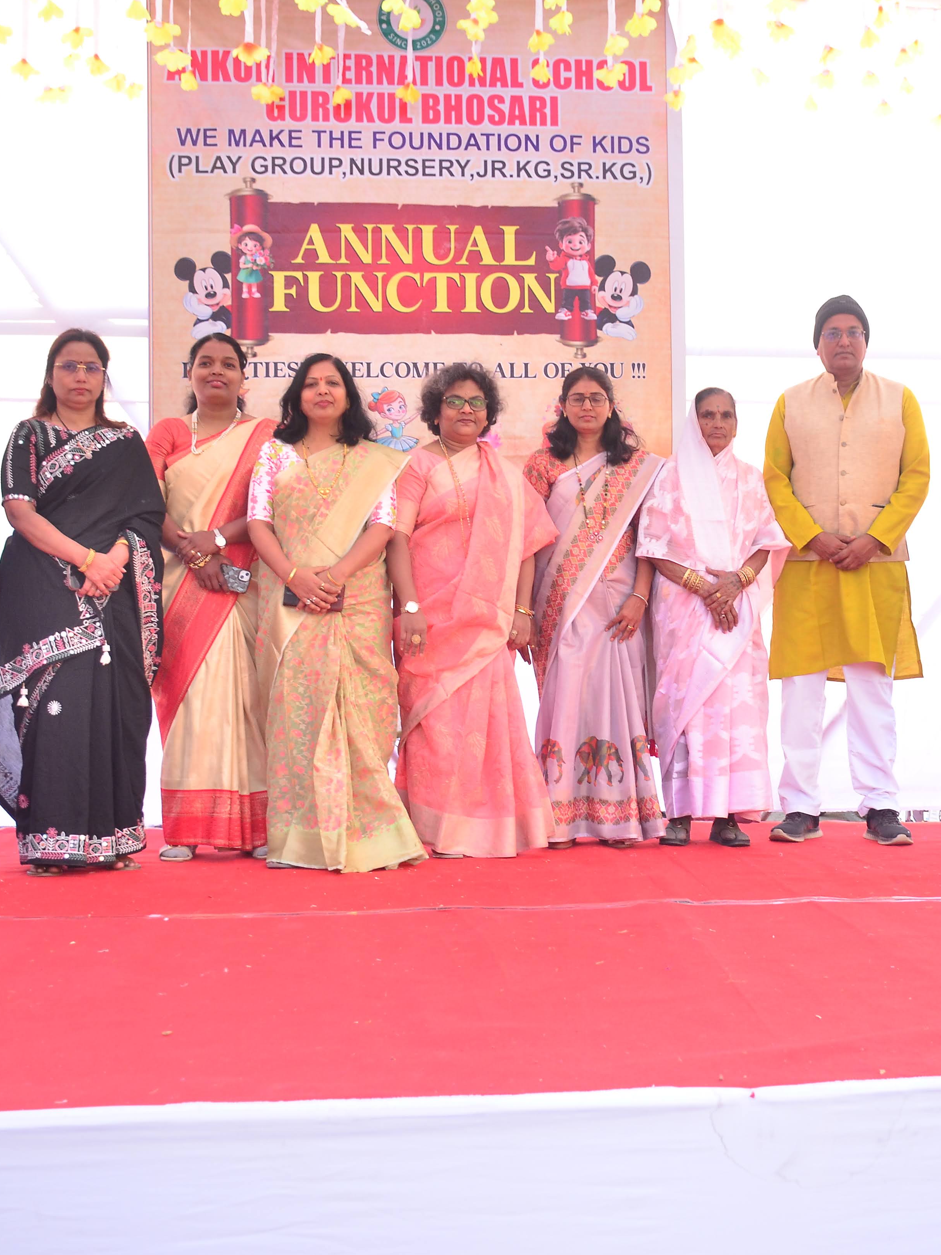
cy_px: 626
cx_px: 686
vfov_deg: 39.7
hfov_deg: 29.9
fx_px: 1740
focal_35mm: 48
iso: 400
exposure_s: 1/125
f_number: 4.5
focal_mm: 22
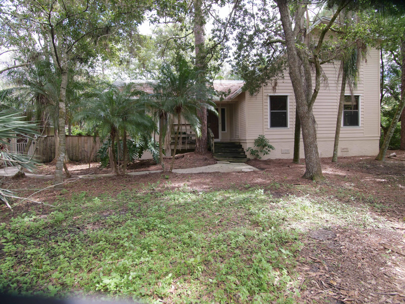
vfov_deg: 78.1
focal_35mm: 16
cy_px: 152
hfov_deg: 94.5
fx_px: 187
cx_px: 202
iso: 100
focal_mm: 8
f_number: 2.2
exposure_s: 1/125
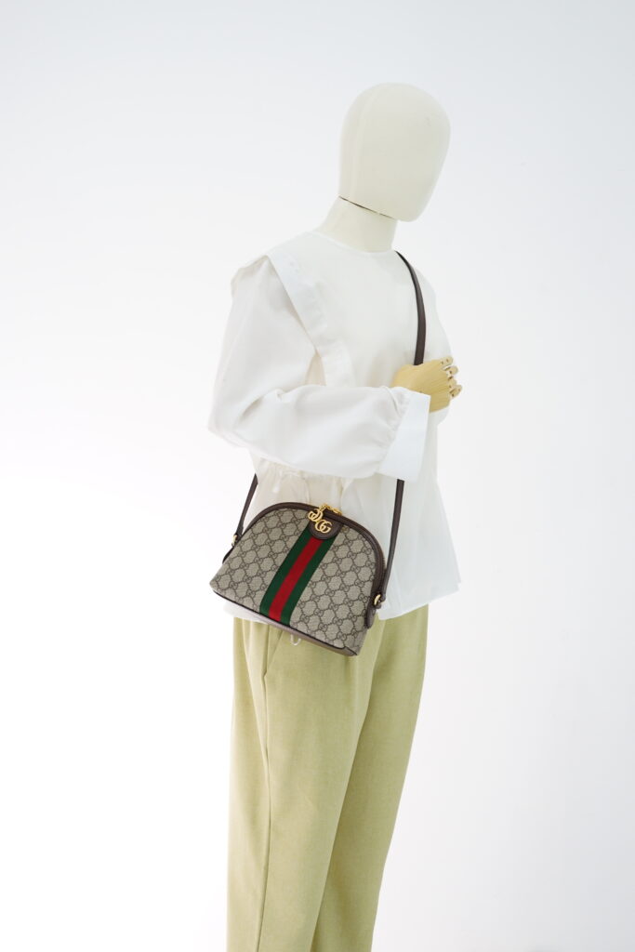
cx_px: 318
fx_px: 1322
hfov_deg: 27.0
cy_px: 476
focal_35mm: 50
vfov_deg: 39.6
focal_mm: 50
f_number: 6.3
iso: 800
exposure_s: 1/15
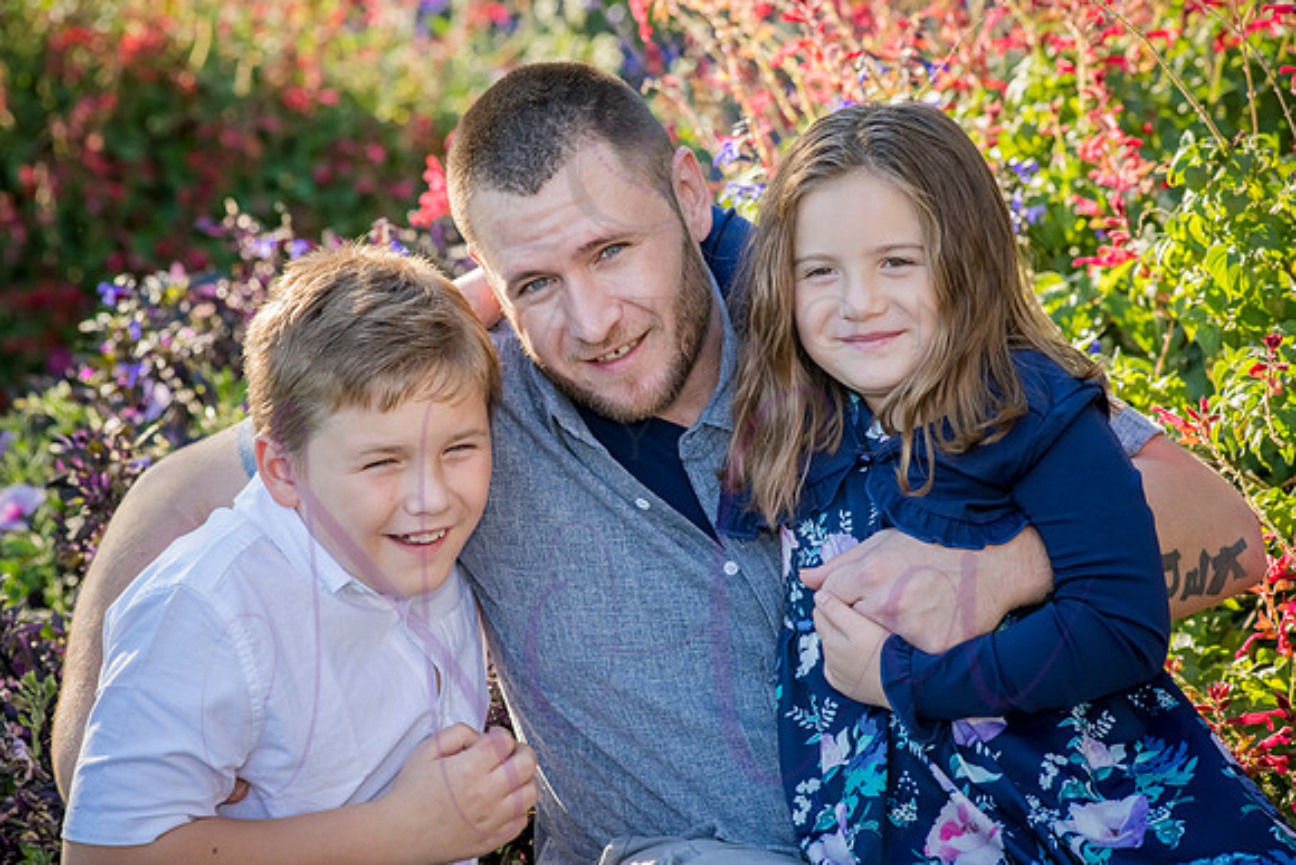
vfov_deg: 9.5
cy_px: 432
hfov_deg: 14.2
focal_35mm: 145
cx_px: 648
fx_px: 5221
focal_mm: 145
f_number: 7.1
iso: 800
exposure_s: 1/320
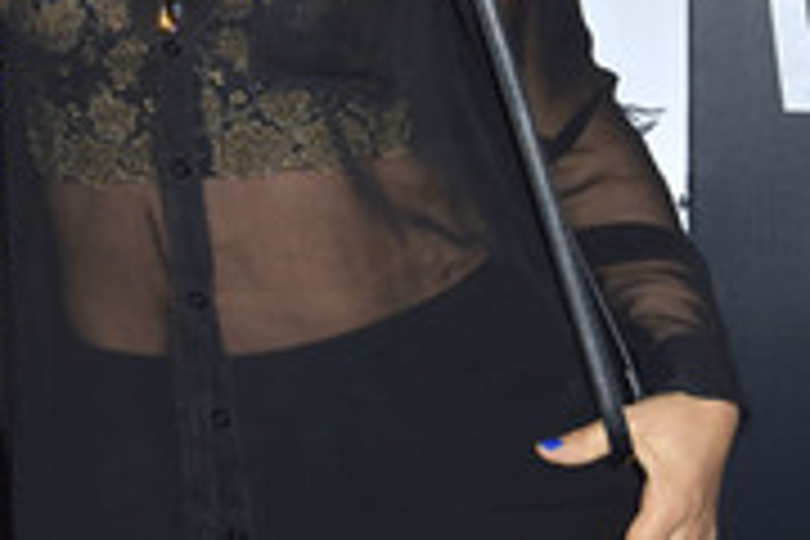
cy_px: -112
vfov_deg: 11.2
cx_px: -117
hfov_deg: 16.5
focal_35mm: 120
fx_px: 2700
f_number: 5.6
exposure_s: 1/250
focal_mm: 48
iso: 500
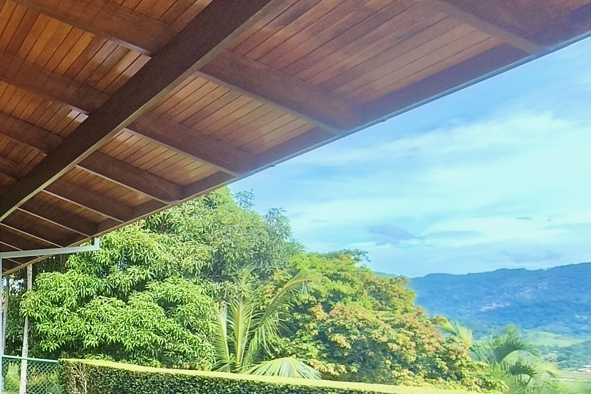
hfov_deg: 36.0
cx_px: -131
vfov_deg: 31.0
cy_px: 363
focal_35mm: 41
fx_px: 673
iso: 50
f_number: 2.2
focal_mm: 1.65
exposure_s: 1/590
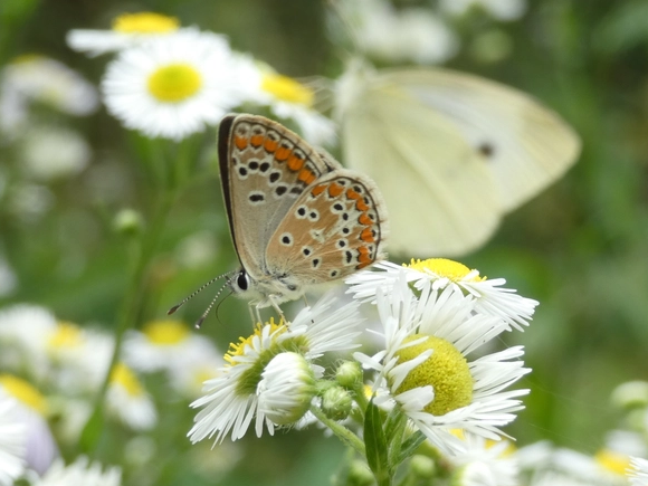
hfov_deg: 15.3
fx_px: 2415
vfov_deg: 11.5
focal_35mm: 129
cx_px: 347
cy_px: 239
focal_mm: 21
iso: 80
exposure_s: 1/80
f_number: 5.1
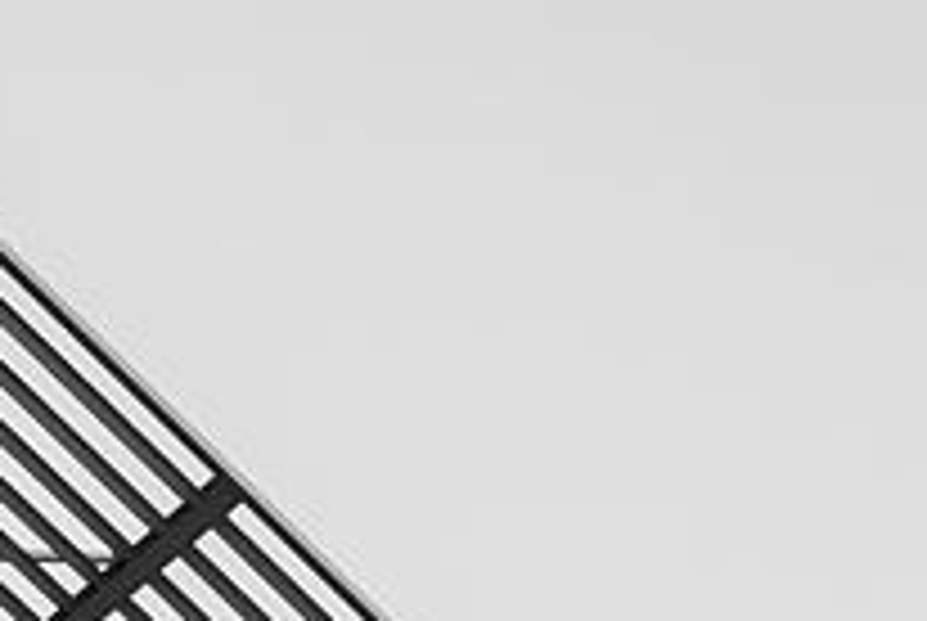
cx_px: -284
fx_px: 4951
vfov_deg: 6.8
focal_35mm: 192
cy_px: 1544
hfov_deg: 10.5
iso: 100
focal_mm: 22
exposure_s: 1/400
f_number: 7.1
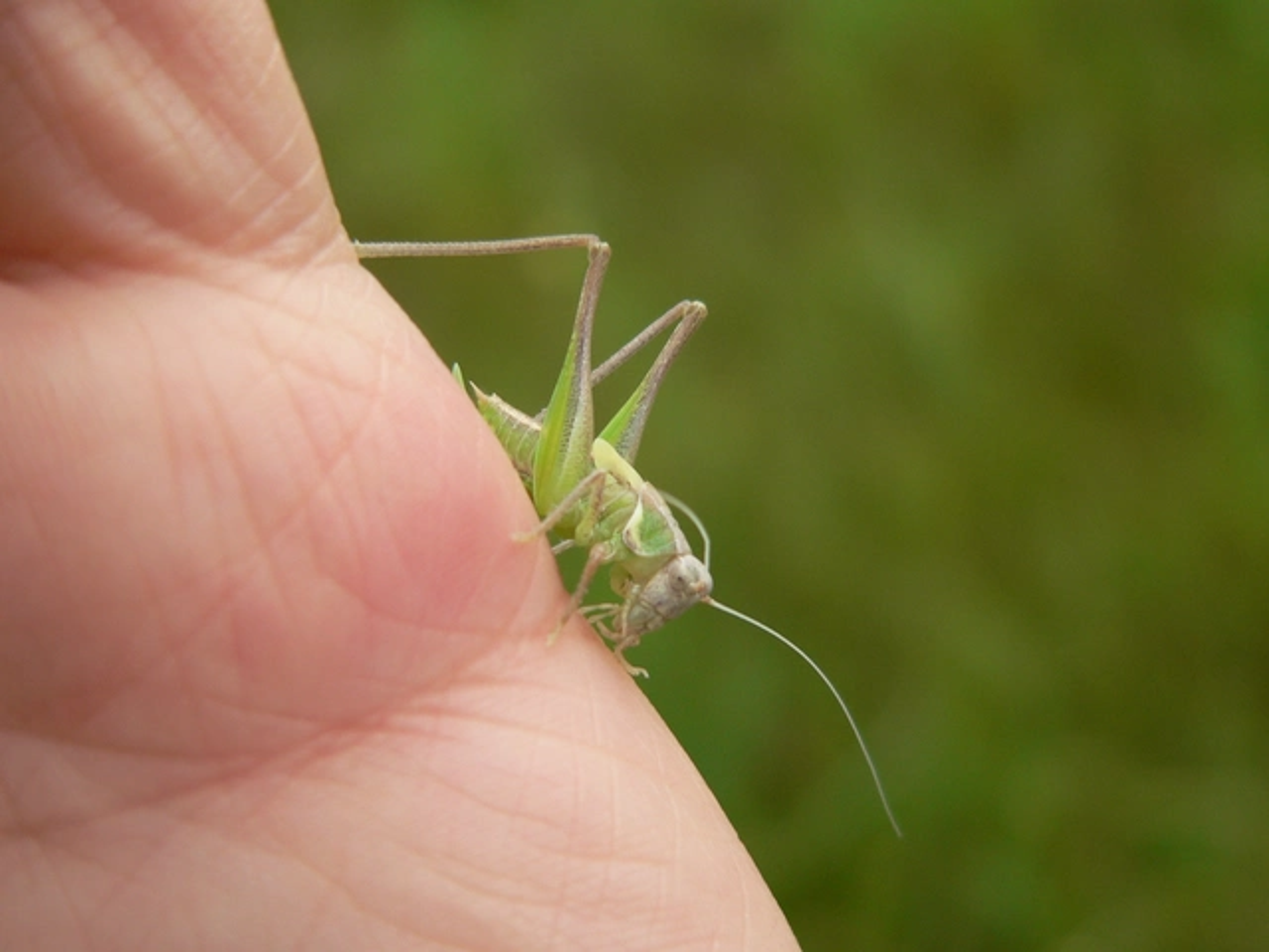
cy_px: 476
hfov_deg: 26.7
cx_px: 634
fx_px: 2676
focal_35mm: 73
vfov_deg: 20.2
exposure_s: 1/50
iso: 100
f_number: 2.8
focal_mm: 12.1
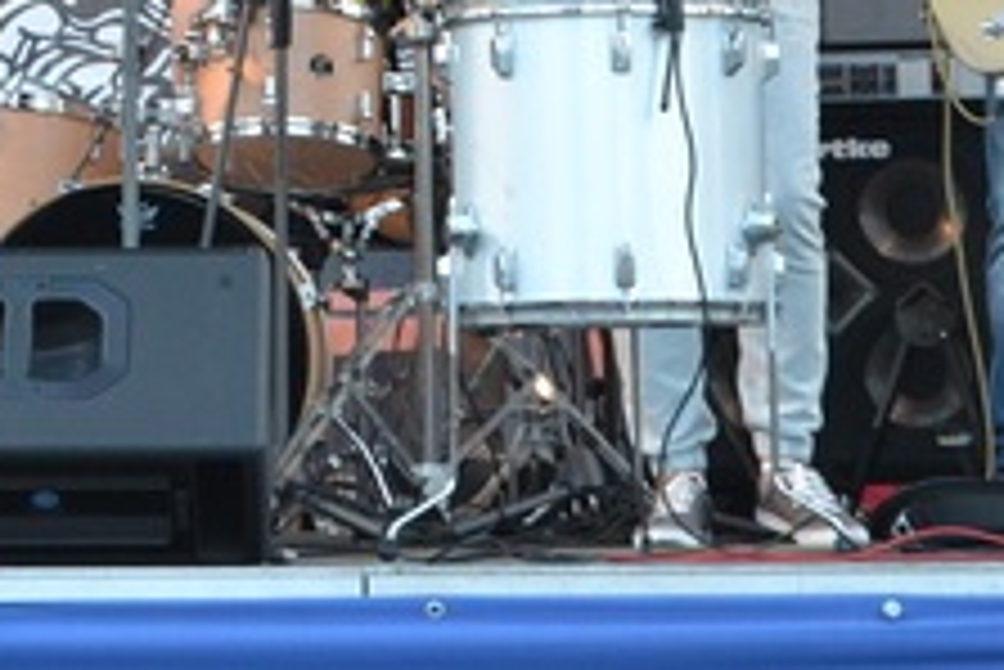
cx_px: 77
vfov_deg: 7.2
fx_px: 5274
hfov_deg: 10.8
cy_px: -286
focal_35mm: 189
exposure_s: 1/60
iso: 1000
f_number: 5.3
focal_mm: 44
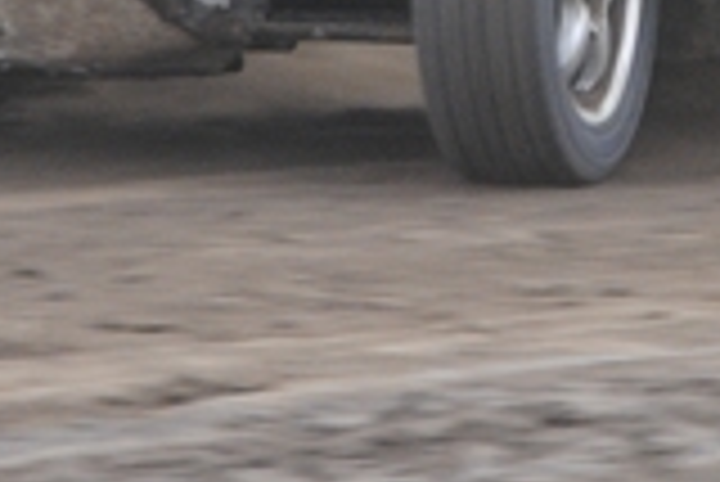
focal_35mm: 749
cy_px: -284
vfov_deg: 1.8
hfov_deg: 2.7
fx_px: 14993
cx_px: 711
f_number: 5.6
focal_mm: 125
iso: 800
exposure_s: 1/250
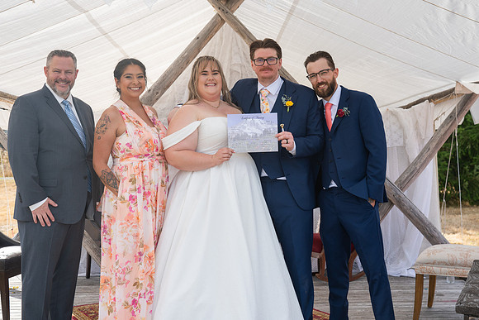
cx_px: 240
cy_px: 160
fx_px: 599
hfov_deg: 43.6
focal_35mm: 45
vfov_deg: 29.9
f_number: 5
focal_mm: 45
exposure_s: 1/800
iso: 400
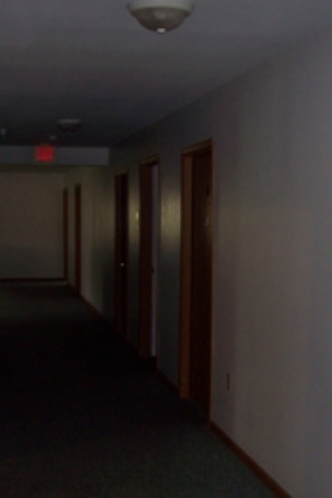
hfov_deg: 23.7
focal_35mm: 57
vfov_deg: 35.1
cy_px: 237
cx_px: 152
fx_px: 789
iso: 80
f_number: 2.7
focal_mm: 6
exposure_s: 1/64
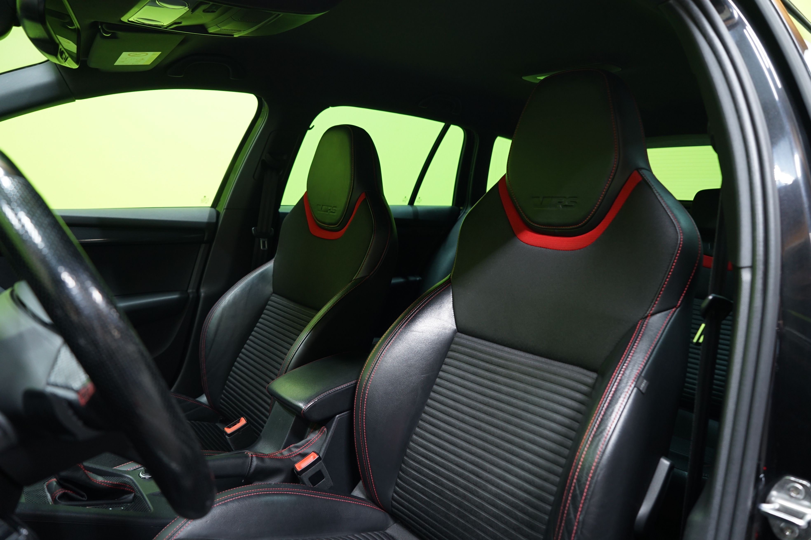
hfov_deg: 73.7
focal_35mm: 24
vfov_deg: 53.1
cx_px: 406
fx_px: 541
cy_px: 270
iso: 800
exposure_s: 1/20
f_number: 4.5
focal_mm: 24
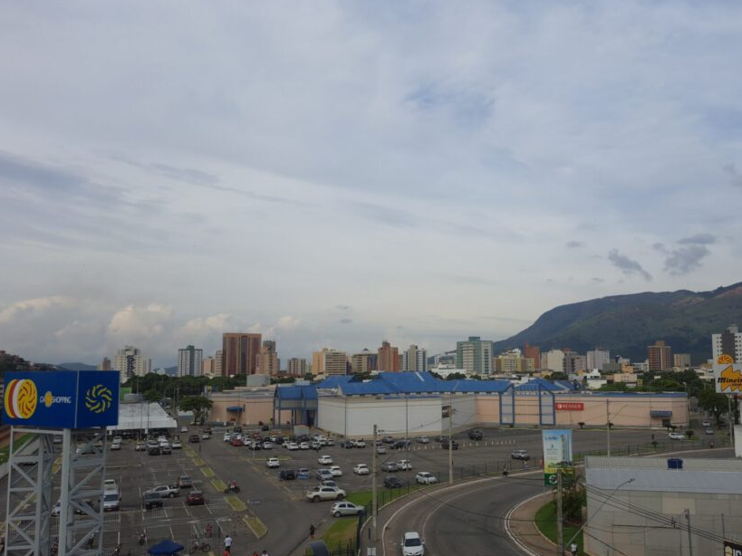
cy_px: 312
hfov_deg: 59.3
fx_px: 643
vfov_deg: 46.7
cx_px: 455
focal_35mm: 30
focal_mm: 5.23
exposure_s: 1/1311
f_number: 1.8
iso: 50
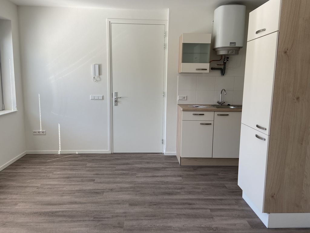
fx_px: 233
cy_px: 116
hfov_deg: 67.3
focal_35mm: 26
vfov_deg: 53.1
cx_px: 155
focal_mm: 4.25
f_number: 1.8
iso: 32
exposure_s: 1/279
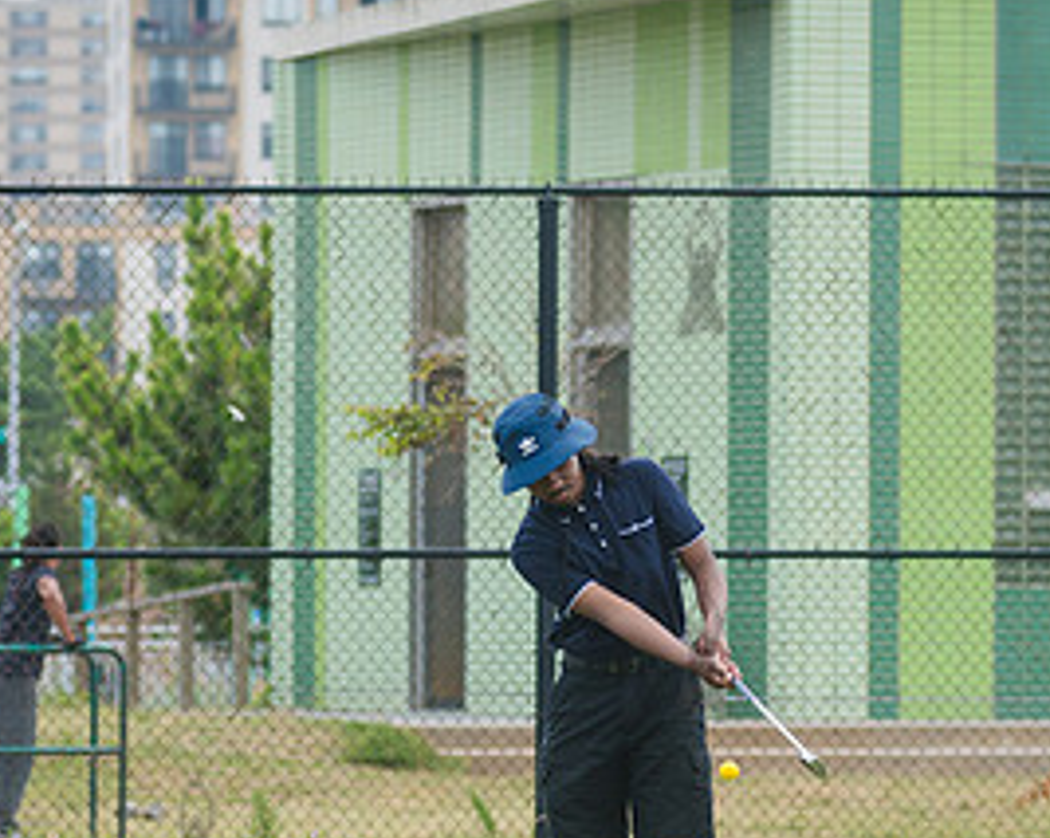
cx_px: 649
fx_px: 8909
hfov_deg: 6.7
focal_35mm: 287
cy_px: 623
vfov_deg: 5.4
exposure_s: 1/1250
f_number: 4
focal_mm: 105
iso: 250
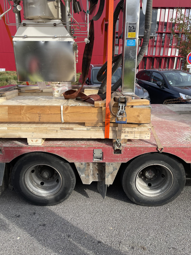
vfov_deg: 67.3
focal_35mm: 26
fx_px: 191
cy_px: 128
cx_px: 96
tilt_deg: -17.7
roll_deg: -2.0
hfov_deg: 53.1
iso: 32
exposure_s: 1/1252
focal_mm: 5.1
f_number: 1.6
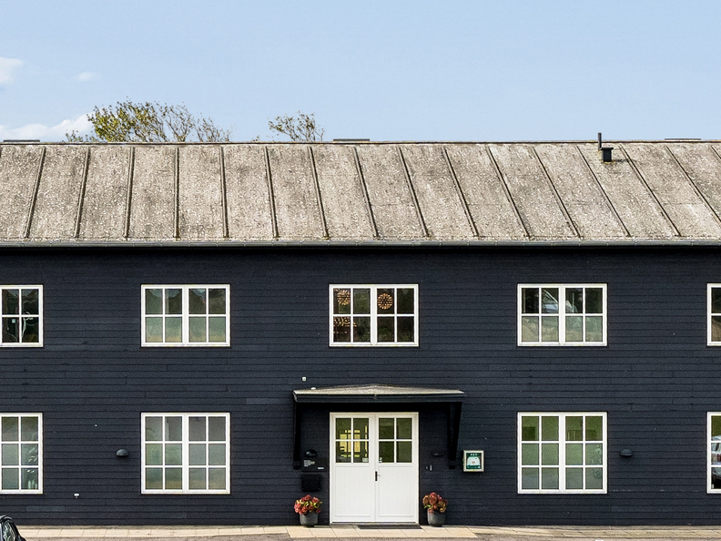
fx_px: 2125
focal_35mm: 102
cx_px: 225
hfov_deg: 19.2
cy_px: 307
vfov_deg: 14.5
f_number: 10
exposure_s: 1/250
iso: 400
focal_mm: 28
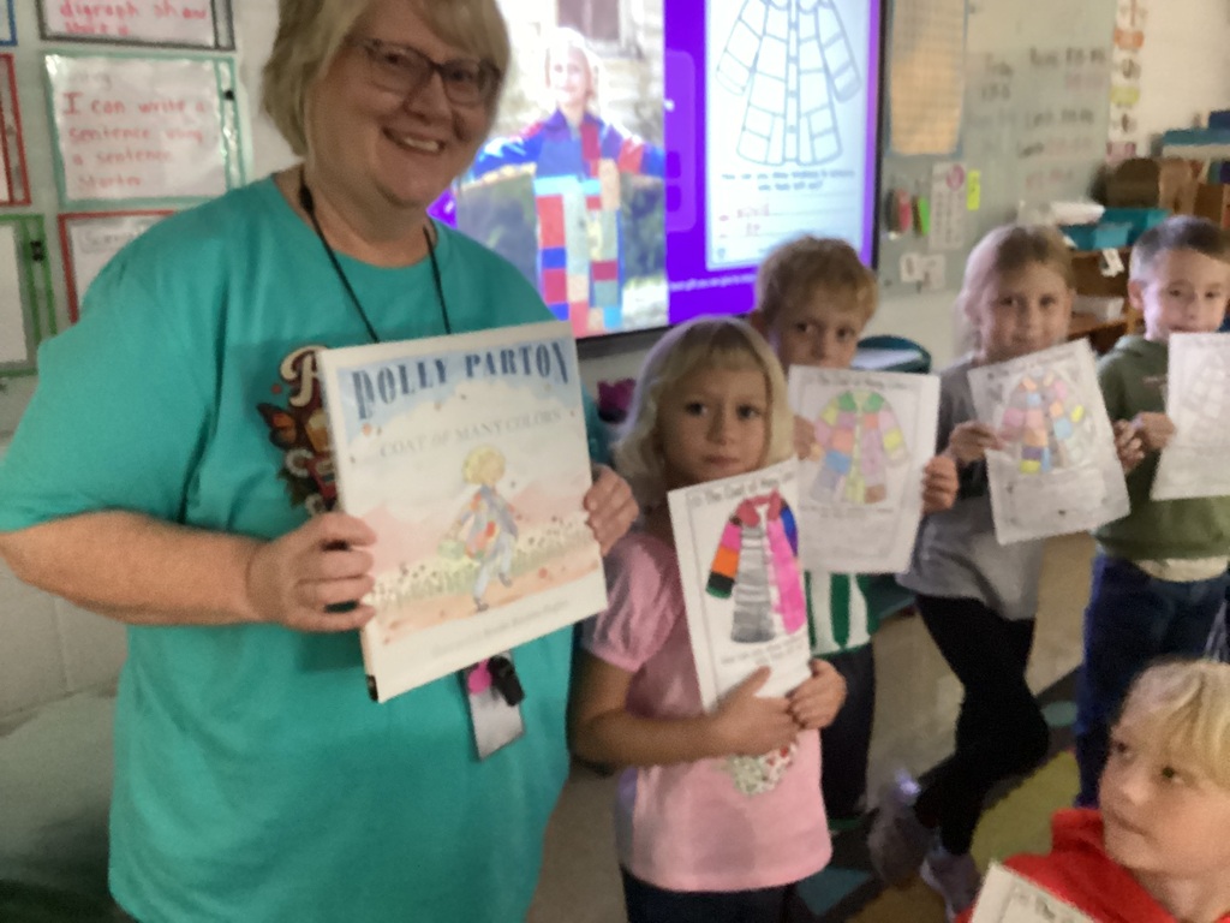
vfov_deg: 45.4
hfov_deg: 58.4
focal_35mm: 31
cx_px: 615
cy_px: 462
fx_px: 1102
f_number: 2.4
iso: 640
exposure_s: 1/24
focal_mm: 3.3
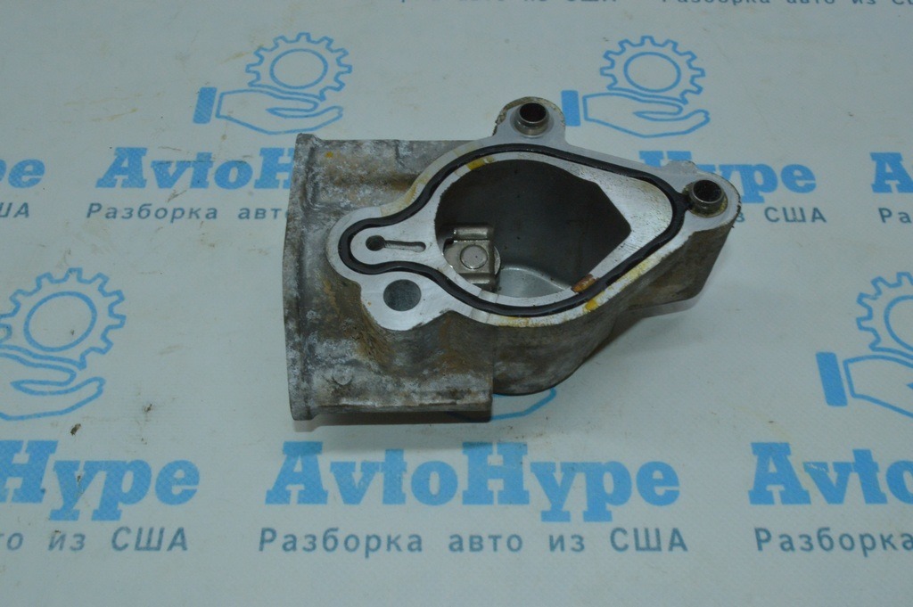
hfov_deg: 53.2
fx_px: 912
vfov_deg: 36.8
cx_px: 456
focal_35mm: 36
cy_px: 304
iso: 1800
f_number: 25
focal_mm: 24
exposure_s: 1/30
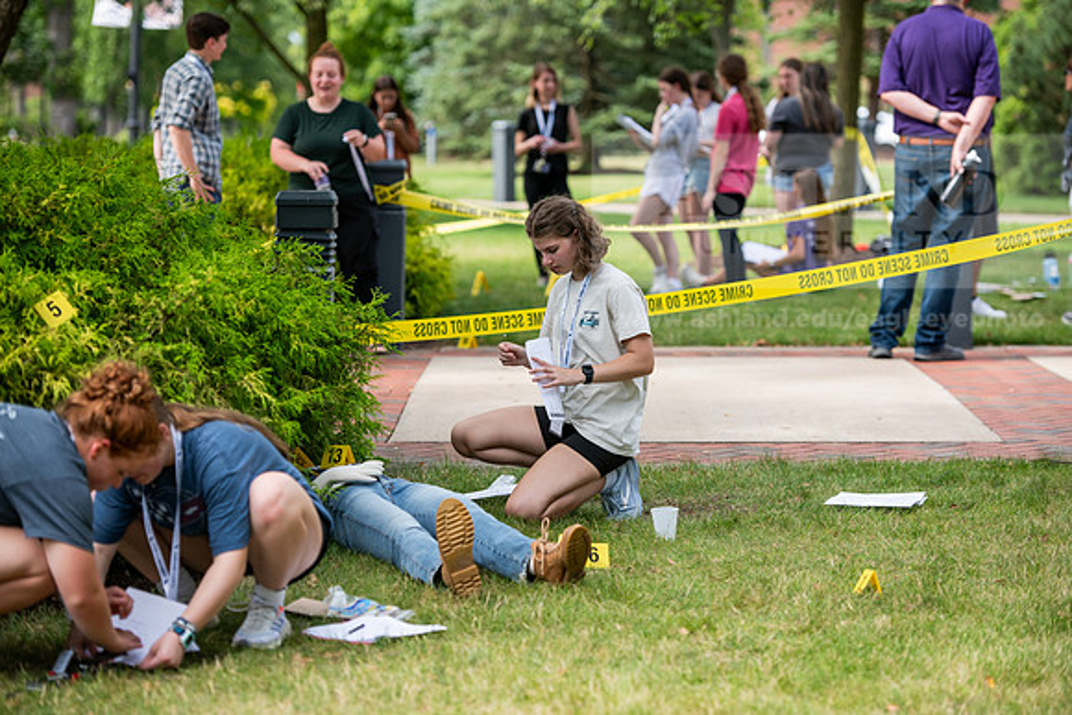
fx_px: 3574
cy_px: 358
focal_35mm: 120
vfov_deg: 11.4
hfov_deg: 17.1
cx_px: 536
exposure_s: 1/640
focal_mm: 120
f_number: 3.2
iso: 160
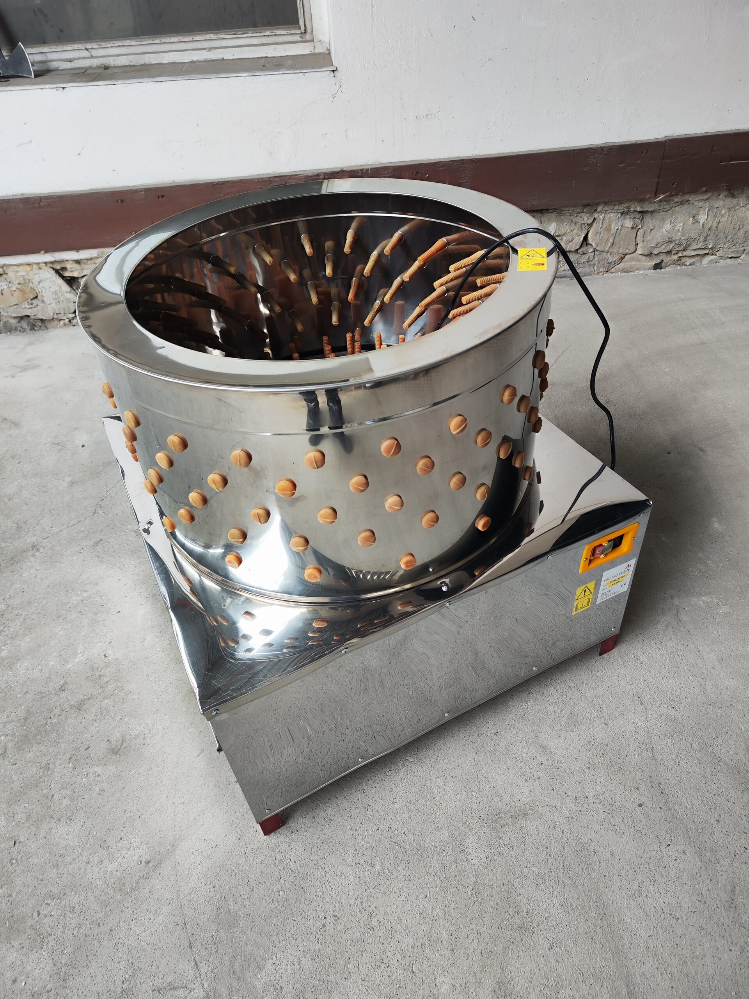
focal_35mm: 23
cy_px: 500
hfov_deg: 58.9
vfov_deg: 73.9
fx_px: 664
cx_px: 374
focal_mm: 7.01
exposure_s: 1/100
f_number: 1.69
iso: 267
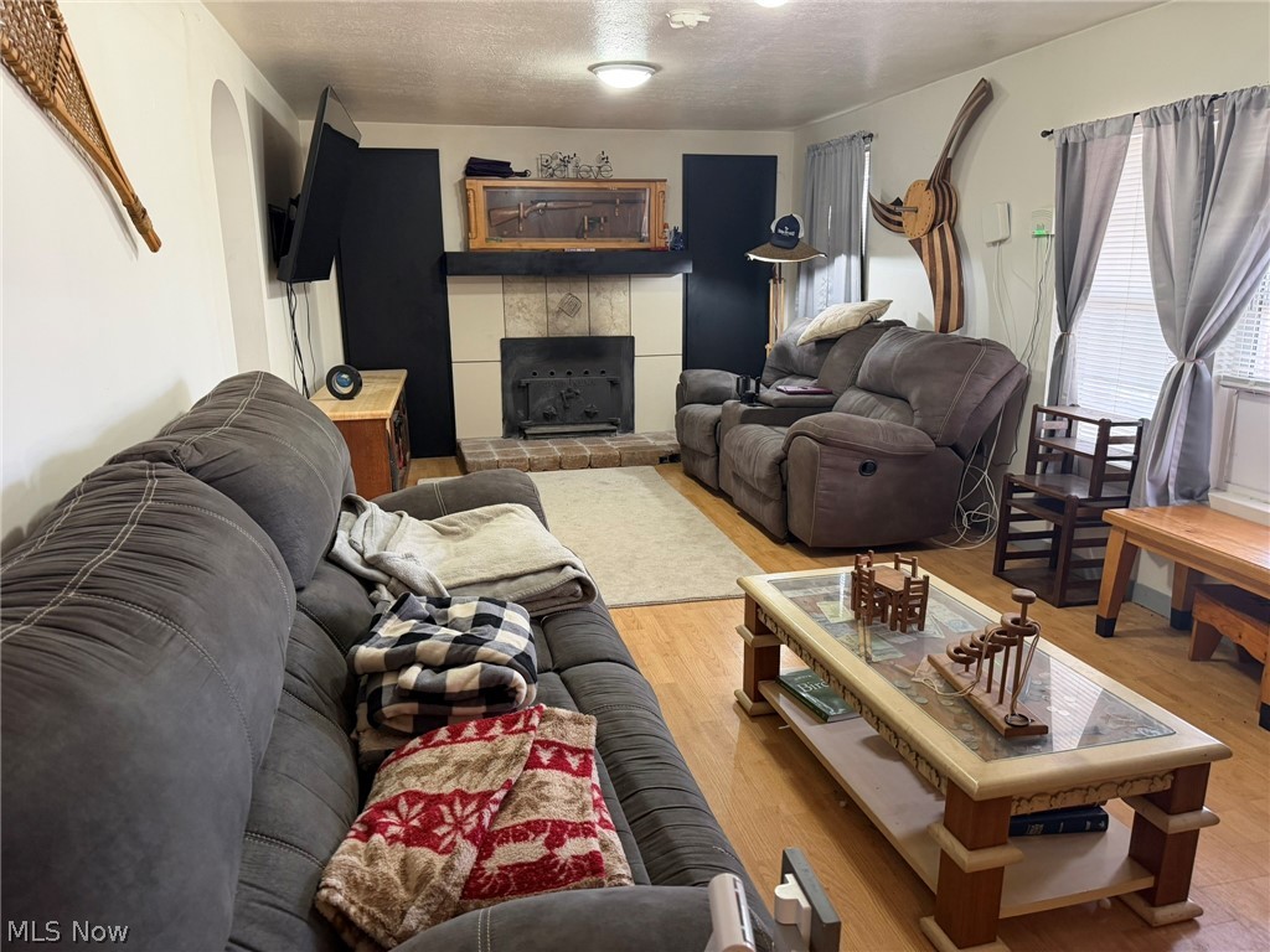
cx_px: 635
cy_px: 476
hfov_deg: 71.6
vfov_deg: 56.8
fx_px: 881
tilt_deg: -11.9
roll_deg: +1.2
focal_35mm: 24
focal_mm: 6.76
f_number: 1.78
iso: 320
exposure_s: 1/60
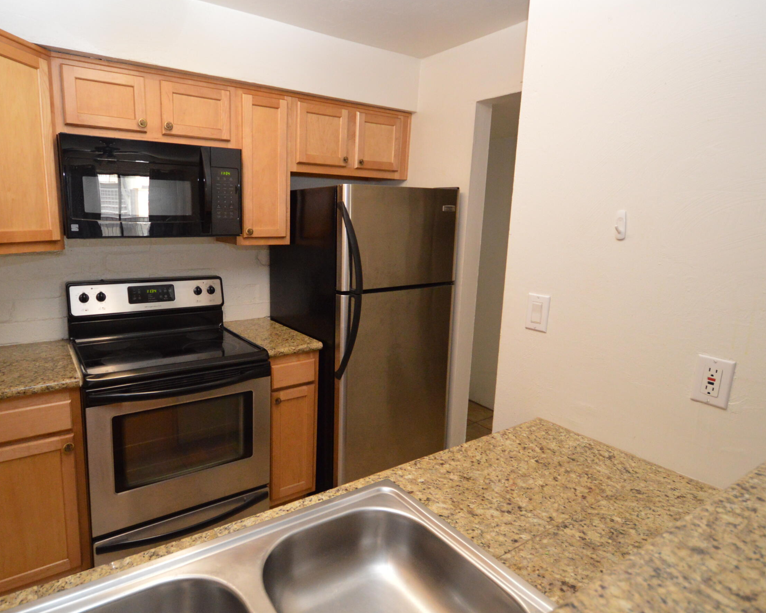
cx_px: 303
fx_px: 431
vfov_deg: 70.8
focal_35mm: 19
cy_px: 293
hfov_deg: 82.2
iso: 2000
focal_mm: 10
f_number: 3.5
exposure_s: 1/60
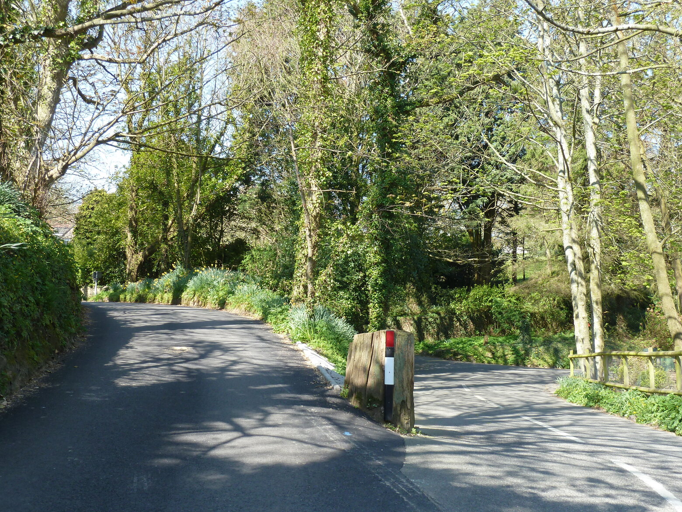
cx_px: 336
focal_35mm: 41
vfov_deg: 35.1
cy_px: 260
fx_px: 808
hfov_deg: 45.8
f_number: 4
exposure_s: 1/100
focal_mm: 6.5
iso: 80
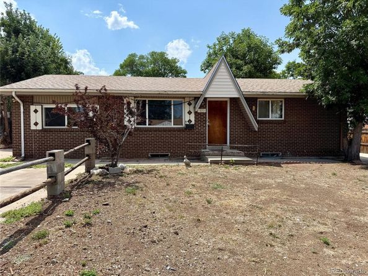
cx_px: 184
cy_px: 138
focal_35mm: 24
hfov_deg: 71.6
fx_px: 255
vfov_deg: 56.8
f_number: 1.78
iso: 100
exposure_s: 1/4673
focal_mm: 6.76
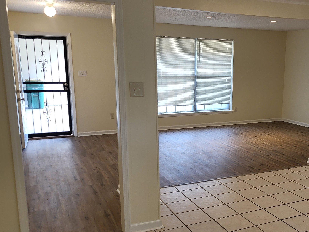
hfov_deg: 46.6
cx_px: 221
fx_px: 348
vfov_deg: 36.7
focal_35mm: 39
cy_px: 136
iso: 200
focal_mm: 5.4
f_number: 1.8
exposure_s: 1/120
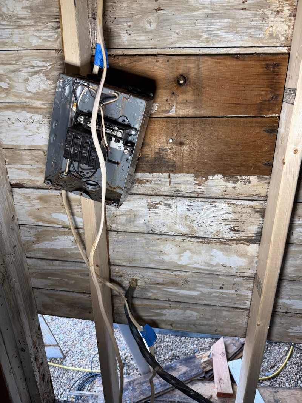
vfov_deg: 71.6
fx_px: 279
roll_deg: +0.7
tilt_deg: -22.4
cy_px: 202
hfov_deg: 56.8
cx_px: 151
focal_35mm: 24
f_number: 1.78
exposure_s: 1/497
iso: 125
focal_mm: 6.76
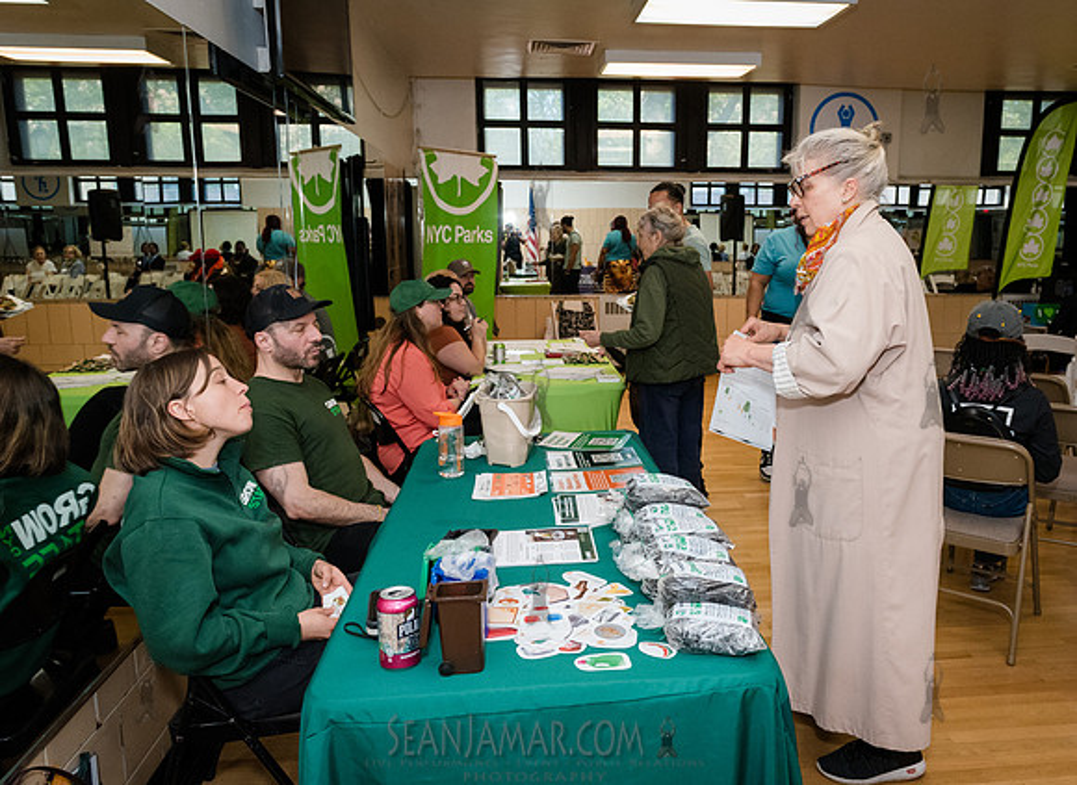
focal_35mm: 28
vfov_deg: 48.7
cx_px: 624
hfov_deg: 63.3
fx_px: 867
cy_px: 390
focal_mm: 24
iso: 4000
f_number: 4.5
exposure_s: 1/250
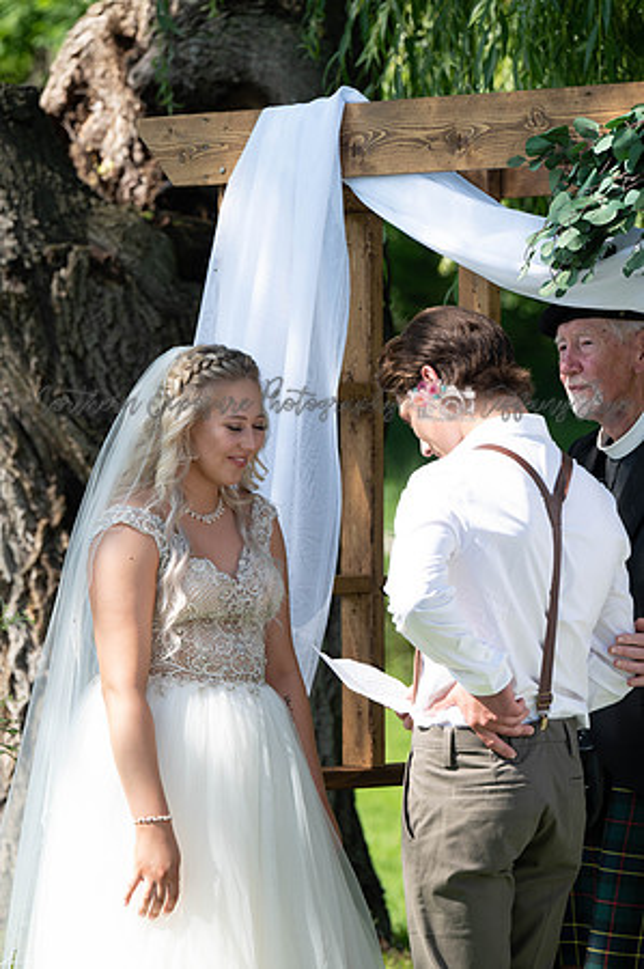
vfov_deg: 11.8
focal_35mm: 175
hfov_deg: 7.8
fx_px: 4706
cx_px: 322
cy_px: 484
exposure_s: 1/500
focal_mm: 175
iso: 200
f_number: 5
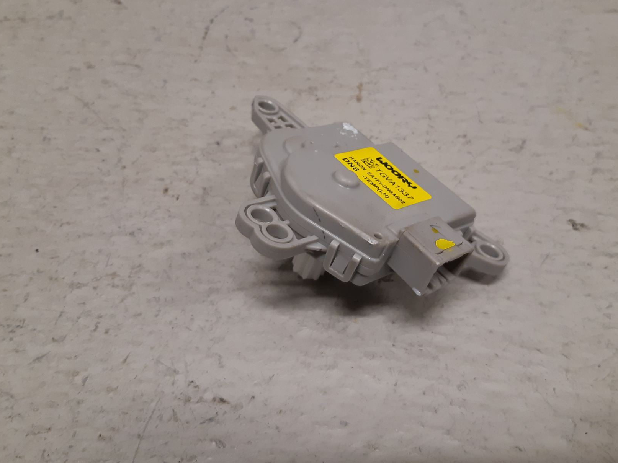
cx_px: 327
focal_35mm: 33
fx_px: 589
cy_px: 195
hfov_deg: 55.3
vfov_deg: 42.8
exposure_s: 1/50
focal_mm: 3.93
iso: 125
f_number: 1.7
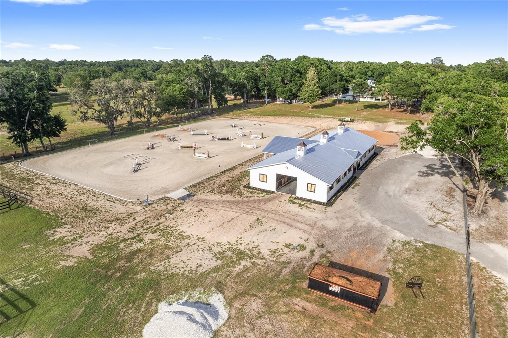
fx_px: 310
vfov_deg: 57.2
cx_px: 254
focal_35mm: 22
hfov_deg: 78.6
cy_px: 169
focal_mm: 8.38
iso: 100
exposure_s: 1/2000
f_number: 2.8
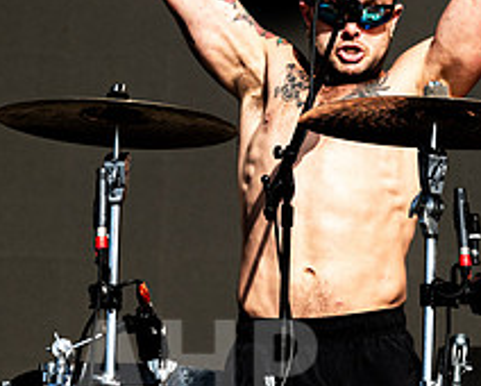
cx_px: 763
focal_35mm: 518
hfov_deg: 3.7
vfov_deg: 3.0
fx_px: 7381
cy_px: 9
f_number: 5.6
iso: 320
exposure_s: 1/2500
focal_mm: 150
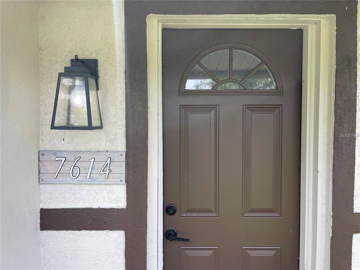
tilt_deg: -2.0
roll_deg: -0.4
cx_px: 180
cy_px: 135
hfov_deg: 69.4
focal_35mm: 25
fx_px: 260
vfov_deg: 54.9
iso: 32
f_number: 1.6
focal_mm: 5.1
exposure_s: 1/679
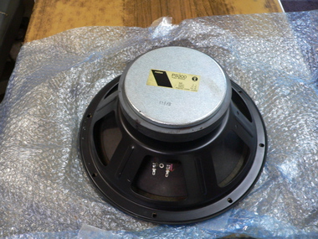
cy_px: 120
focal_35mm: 36
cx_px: 159
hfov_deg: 51.4
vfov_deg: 39.7
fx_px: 331
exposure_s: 1/20
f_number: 2.8
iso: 200
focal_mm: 6
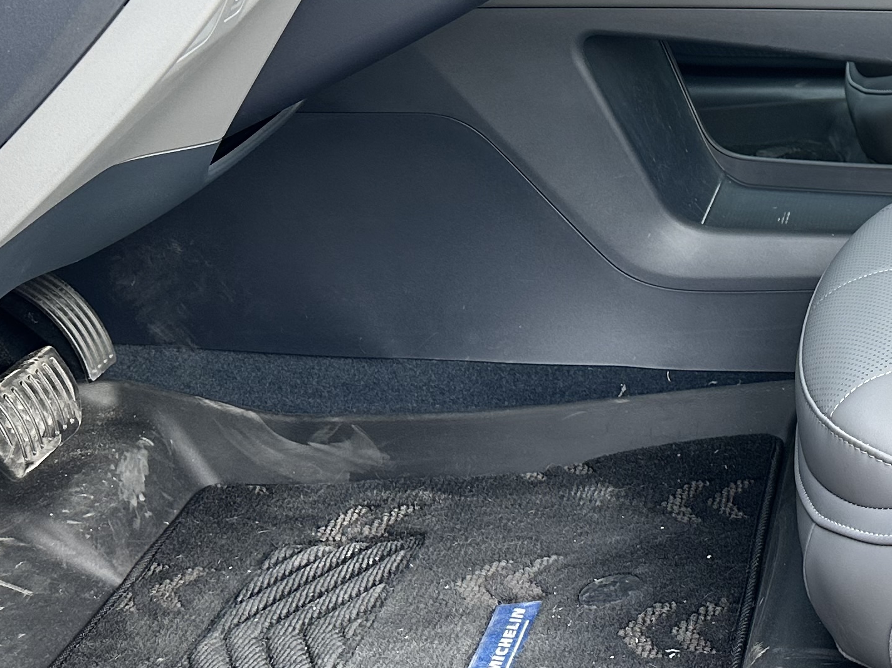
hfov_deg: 26.7
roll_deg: -1.5
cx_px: 937
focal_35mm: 68
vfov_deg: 20.3
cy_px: -132
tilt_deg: -7.2
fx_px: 1752
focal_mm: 6.86
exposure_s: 1/121
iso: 80
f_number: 1.78
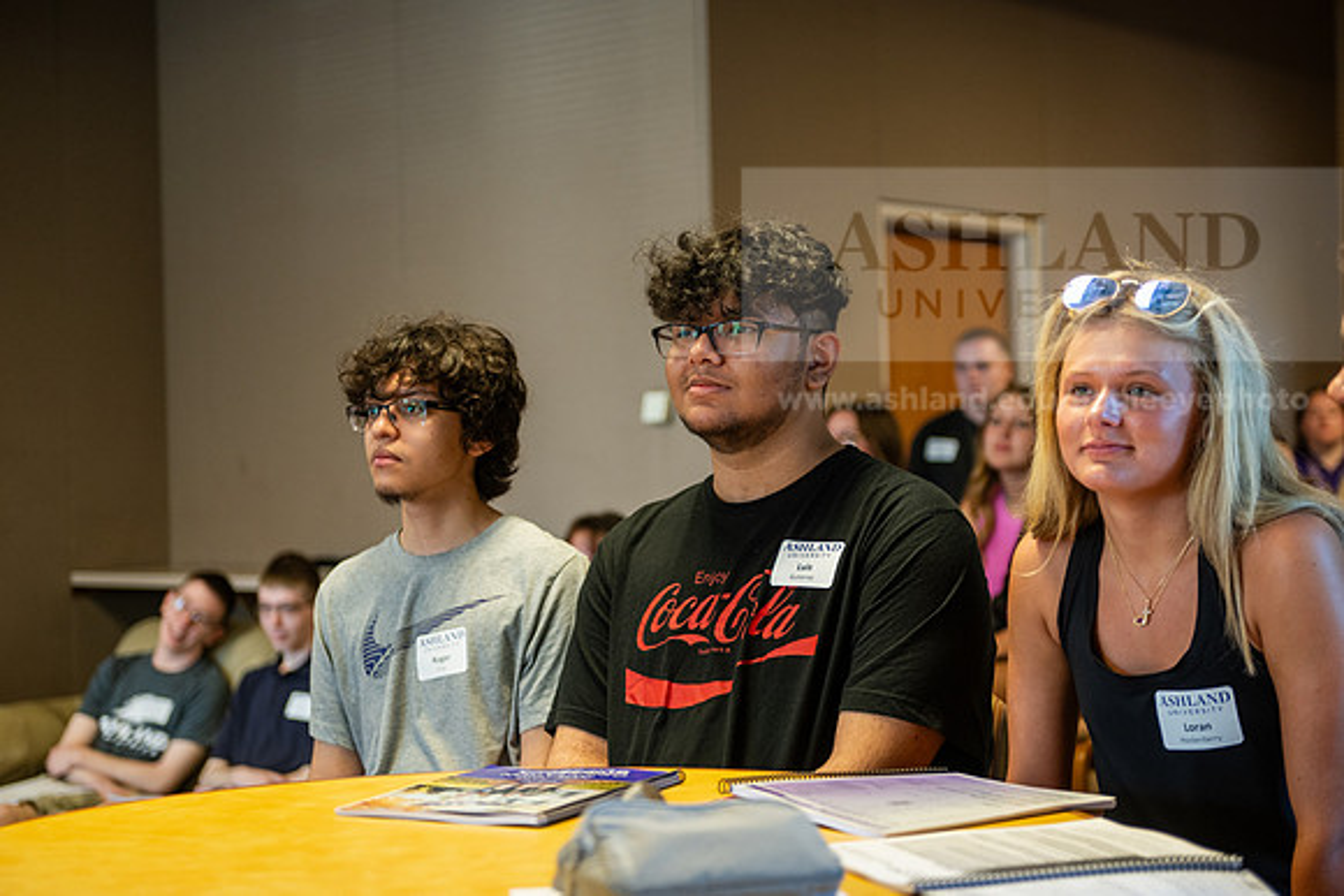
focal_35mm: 62
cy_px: 448
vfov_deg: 21.9
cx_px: 672
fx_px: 2315
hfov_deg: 32.4
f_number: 2.8
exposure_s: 1/100
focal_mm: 62
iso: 800
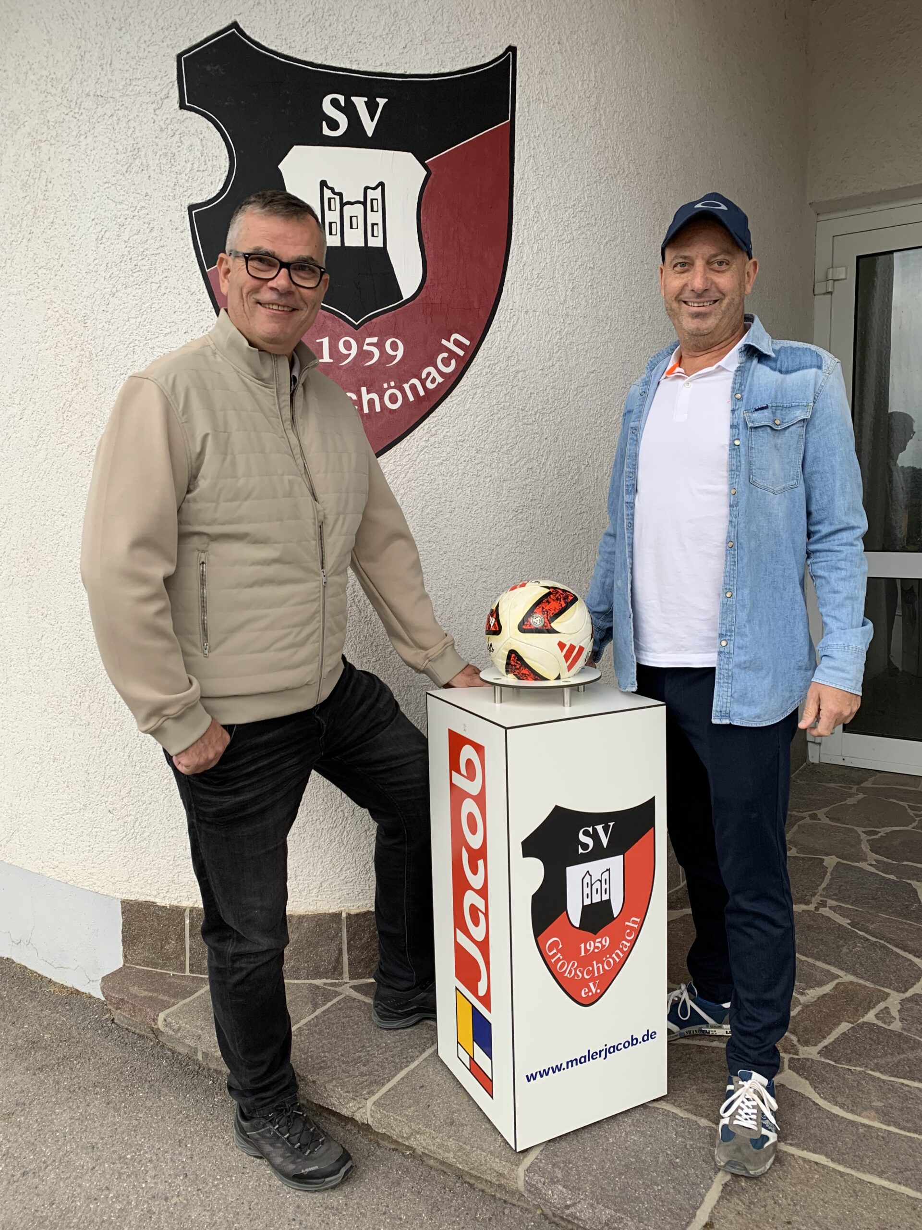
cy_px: 615
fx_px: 923
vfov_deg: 67.3
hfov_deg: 53.1
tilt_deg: -6.3
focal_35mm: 26
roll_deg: +1.6
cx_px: 461
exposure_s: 1/121
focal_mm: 4.25
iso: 64
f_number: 1.8
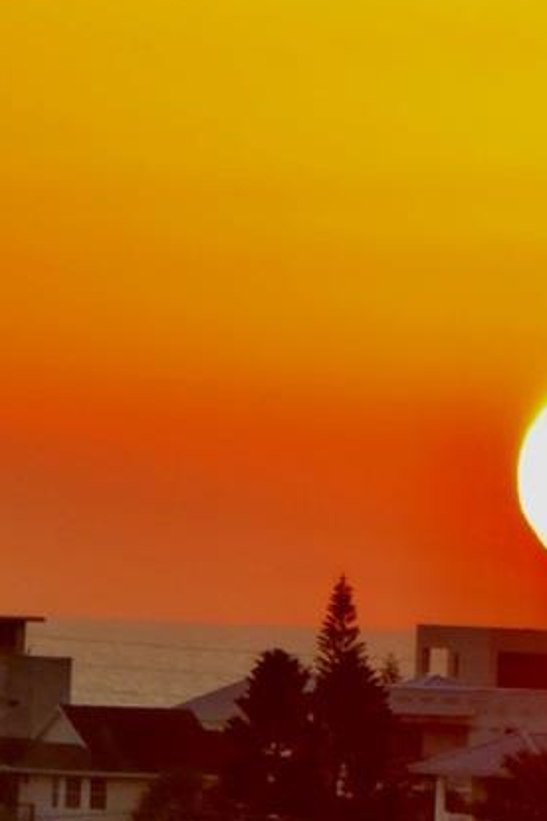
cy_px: 1164
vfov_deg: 1.8
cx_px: 602
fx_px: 25639
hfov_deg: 1.2
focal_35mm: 1125
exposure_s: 1/100
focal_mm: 66.8
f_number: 6
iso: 250
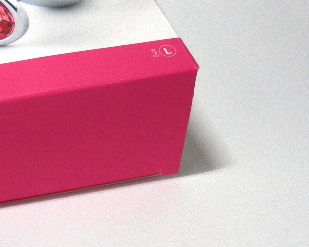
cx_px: -68
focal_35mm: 150
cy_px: 111
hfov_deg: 12.5
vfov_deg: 10.3
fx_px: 1372
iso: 200
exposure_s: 1/100
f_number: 4.2
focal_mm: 10.8
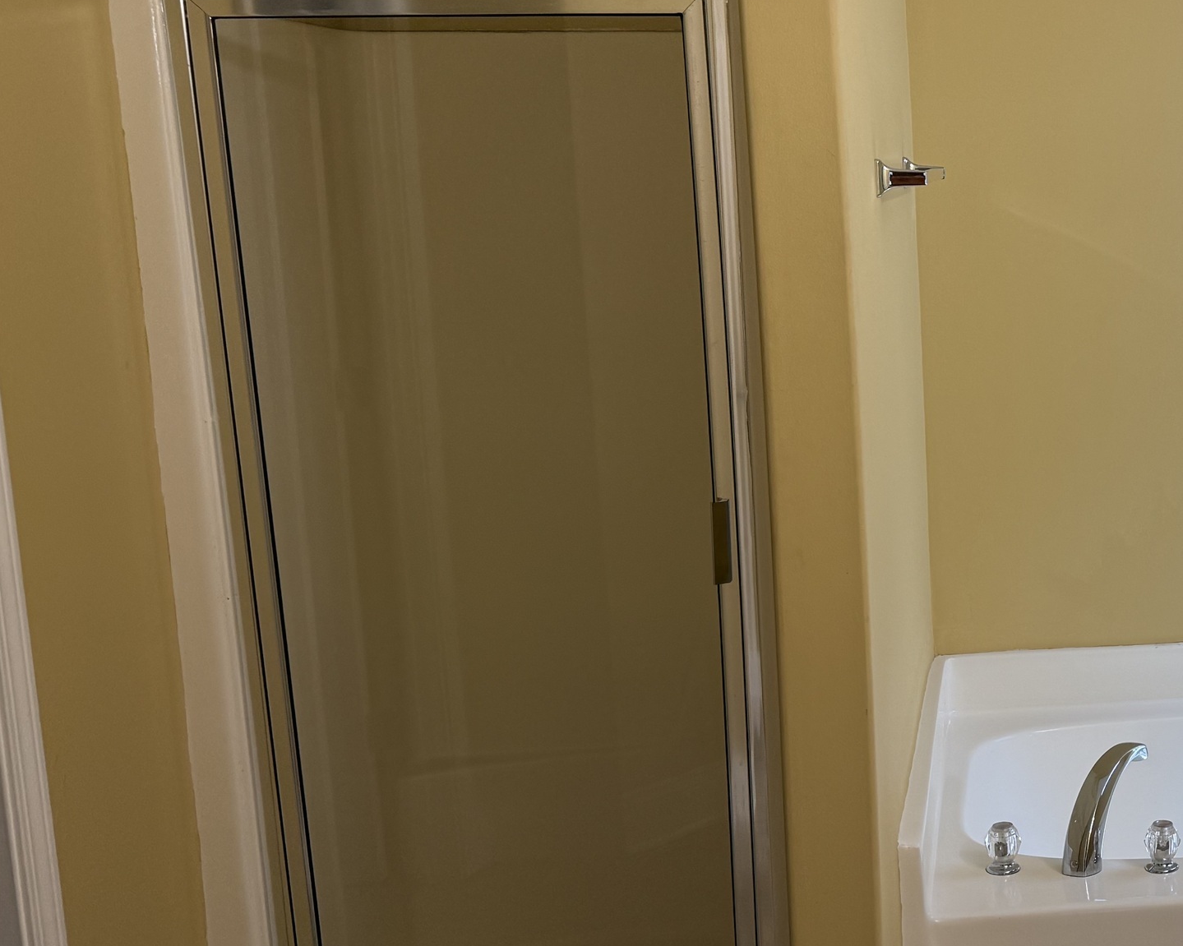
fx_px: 1750
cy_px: 438
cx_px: 1236
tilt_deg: -8.8
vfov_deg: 30.2
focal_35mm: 50
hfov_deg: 33.5
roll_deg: +0.4
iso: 100
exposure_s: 1/257
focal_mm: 6.76
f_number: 1.78
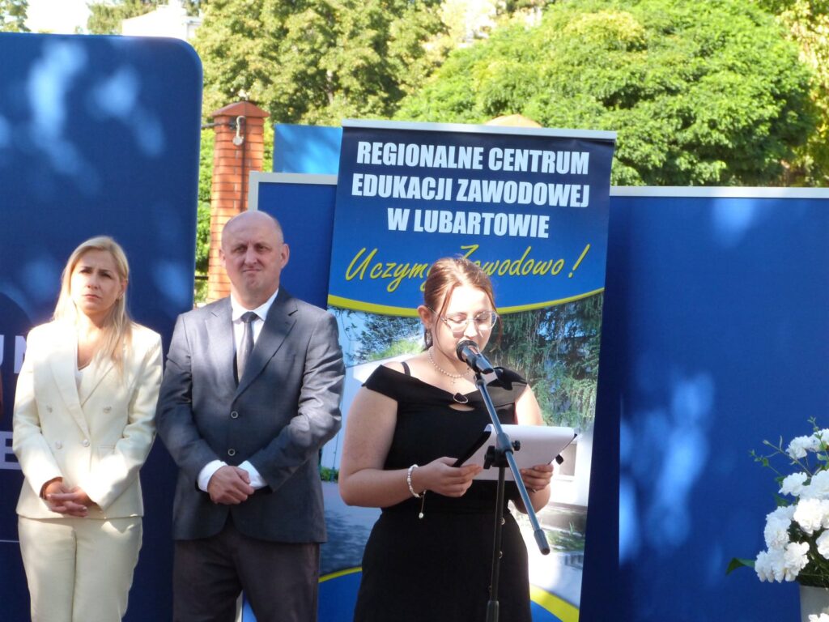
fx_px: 3353
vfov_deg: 10.6
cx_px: 414
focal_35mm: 140
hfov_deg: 14.1
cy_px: 311
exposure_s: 1/320
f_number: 4
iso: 320
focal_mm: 25.4
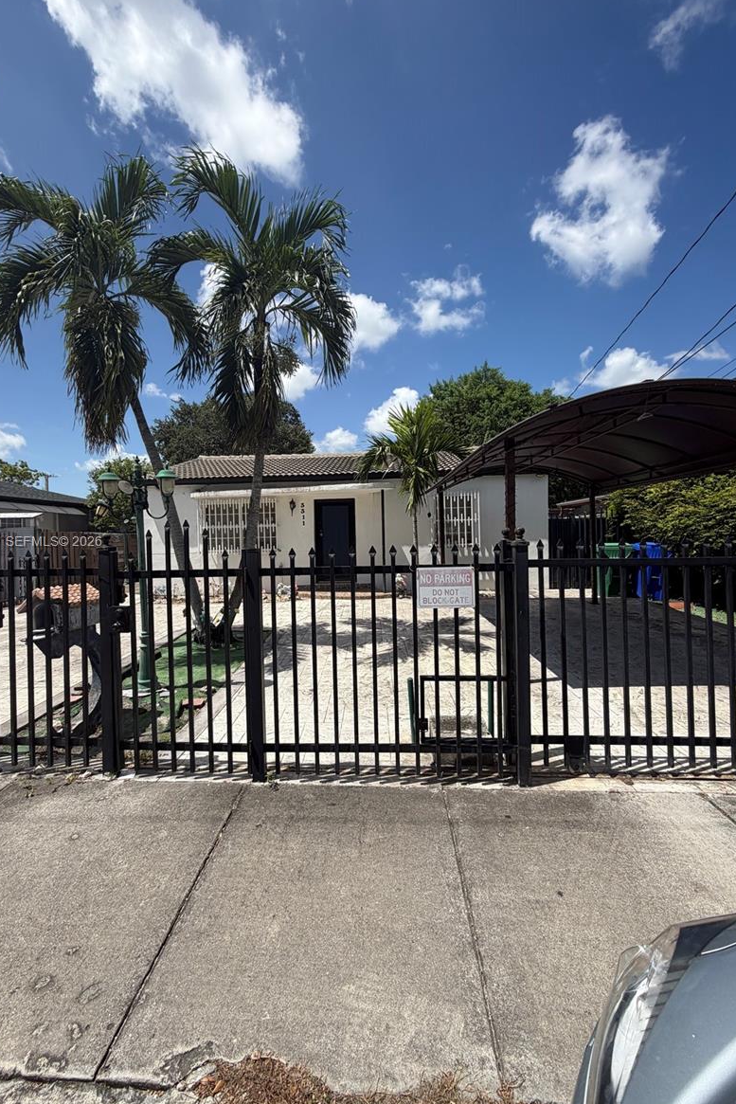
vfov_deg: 100.4
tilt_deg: +1.2
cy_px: 543
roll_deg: +0.7
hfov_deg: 77.3
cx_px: 353
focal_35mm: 15
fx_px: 460
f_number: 2.2
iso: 20
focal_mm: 2.22
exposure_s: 1/985
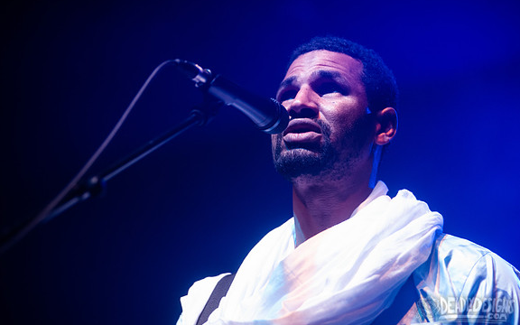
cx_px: 261
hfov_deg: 18.4
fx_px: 1601
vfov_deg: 11.6
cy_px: 154
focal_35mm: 113
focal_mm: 110
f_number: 3.2
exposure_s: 1/125
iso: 2500
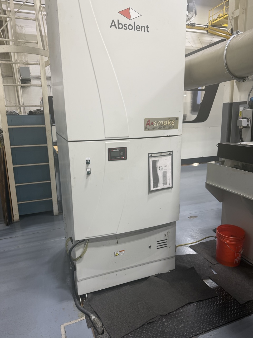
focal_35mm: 24
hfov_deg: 56.8
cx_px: 126
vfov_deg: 71.6
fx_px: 234
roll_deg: +1.7
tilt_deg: -10.4
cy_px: 169
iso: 100
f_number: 1.78
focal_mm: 6.76
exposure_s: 1/121
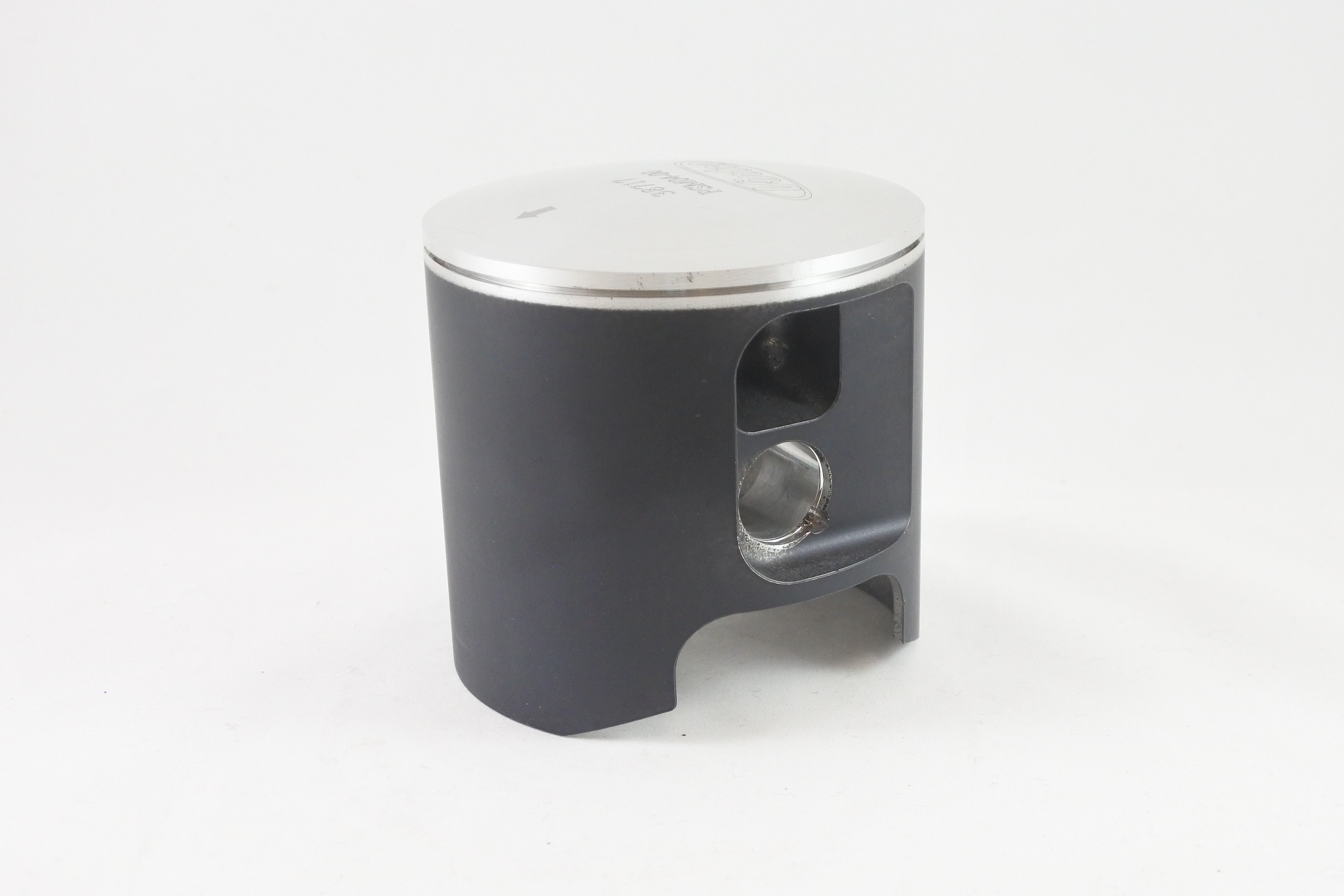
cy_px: 448
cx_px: 672
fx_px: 1493
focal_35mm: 40
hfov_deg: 48.5
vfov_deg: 33.4
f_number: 4.2
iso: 640
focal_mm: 15
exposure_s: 1/125
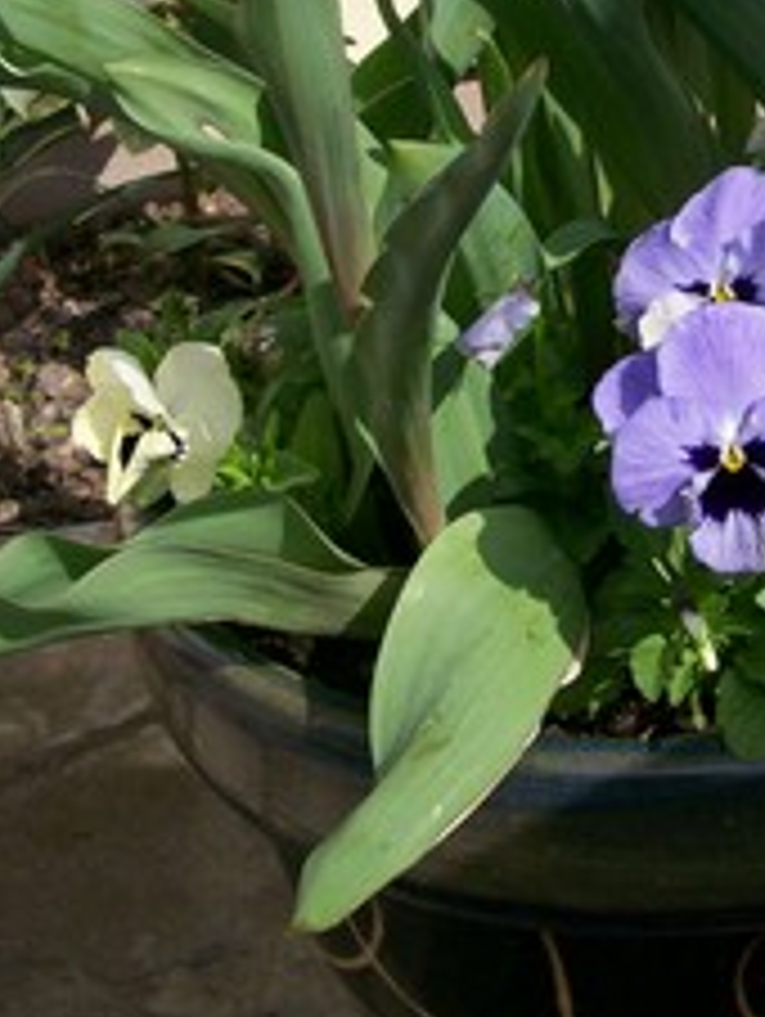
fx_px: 2059
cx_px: 666
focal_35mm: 70
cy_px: 94
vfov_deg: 26.8
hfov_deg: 20.7
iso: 80
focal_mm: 6
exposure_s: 1/815
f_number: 4.8
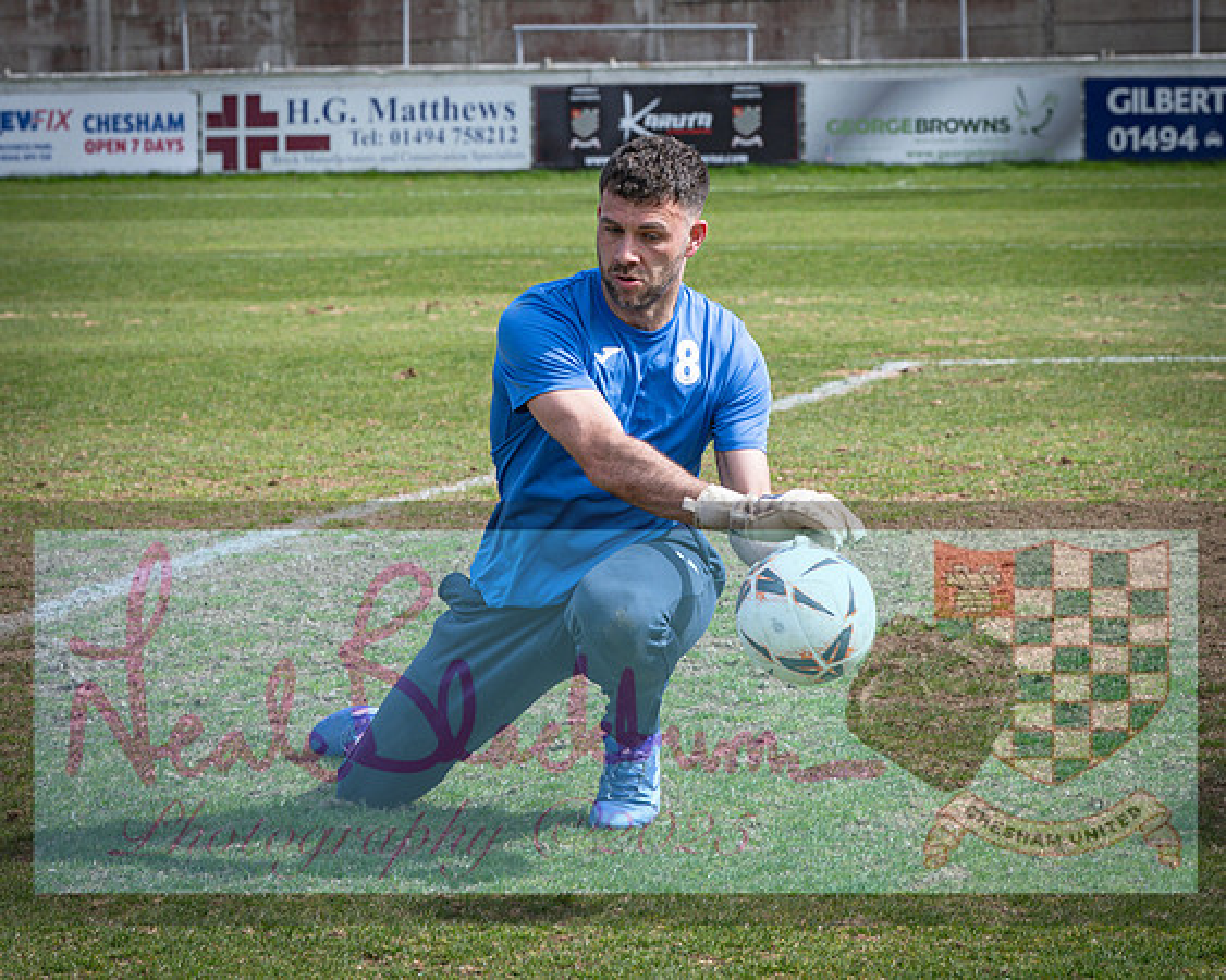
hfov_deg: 12.5
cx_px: 620
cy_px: 444
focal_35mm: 154
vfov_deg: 10.0
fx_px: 5599
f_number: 5.6
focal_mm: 70
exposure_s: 1/1000
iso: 200
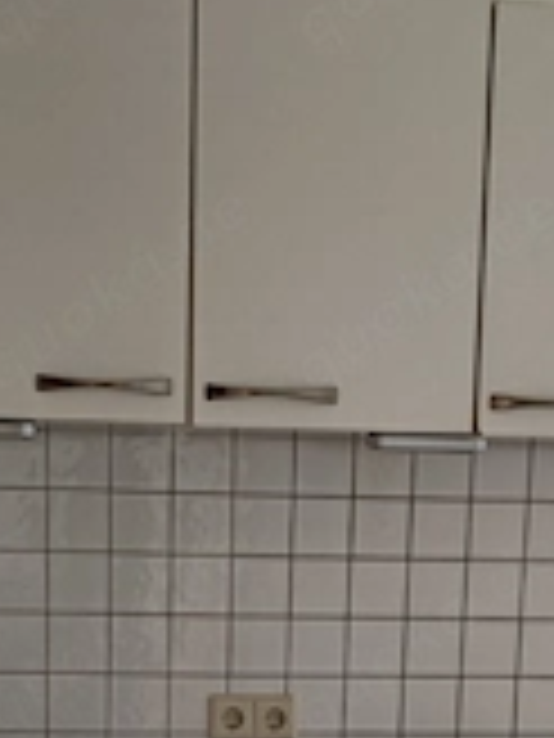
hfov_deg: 22.3
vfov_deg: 28.0
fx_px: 1408
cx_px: 279
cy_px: 702
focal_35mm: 66
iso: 64
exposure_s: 1/100
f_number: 1.9
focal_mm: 6.12
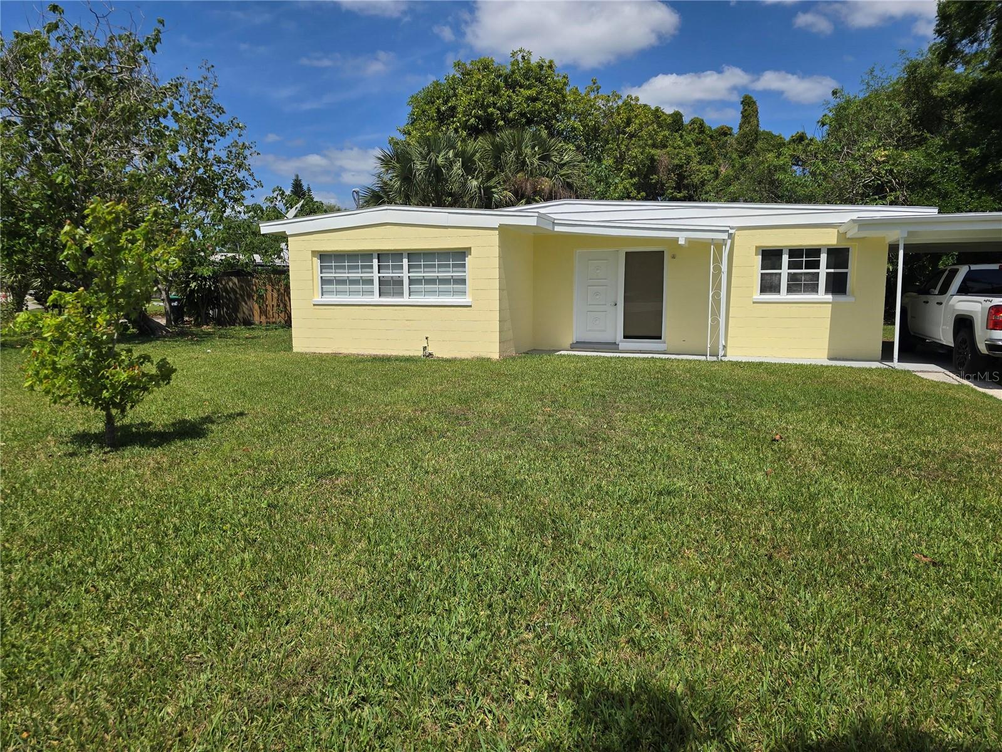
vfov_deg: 58.9
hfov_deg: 73.9
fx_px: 666
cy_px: 376
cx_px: 501
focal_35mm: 23
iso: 12
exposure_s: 1/1422
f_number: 1.7
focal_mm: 6.3
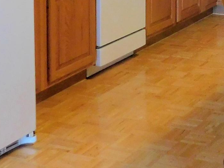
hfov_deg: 19.2
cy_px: -128
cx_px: 244
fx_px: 634
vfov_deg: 13.6
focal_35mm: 98
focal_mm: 4
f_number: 3
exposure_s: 1/30
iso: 400
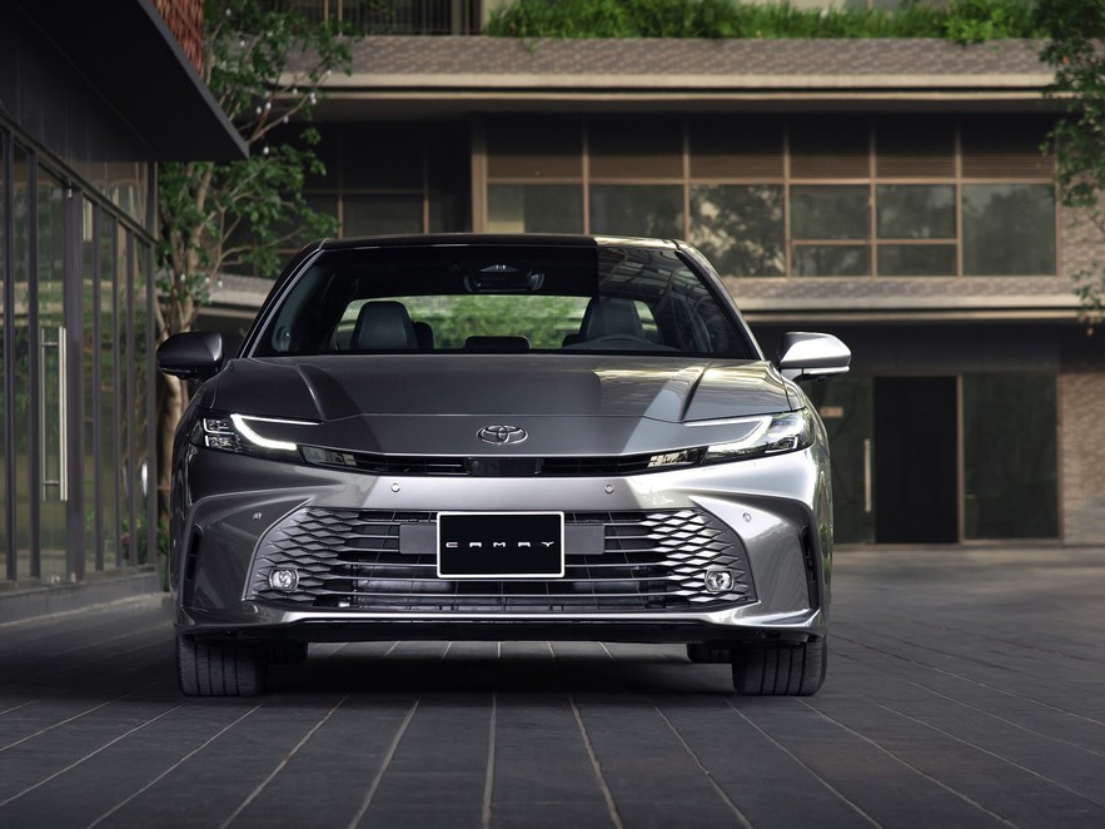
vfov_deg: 12.1
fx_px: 3894
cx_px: 488
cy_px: 415
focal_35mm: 122
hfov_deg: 16.1
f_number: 5
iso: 640
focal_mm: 112
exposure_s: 1/250
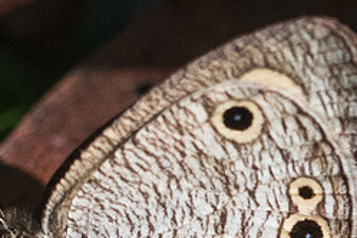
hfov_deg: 0.9
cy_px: 215
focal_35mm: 2189
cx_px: 334
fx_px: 21706
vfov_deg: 0.6
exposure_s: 1/2500
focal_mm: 150
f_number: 4.5
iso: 800
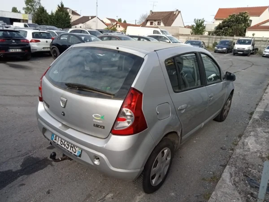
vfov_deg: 49.7
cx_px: 134
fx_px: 218
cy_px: 101
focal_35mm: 28
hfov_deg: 63.4
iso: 105
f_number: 2.2
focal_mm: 3.46
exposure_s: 1/661
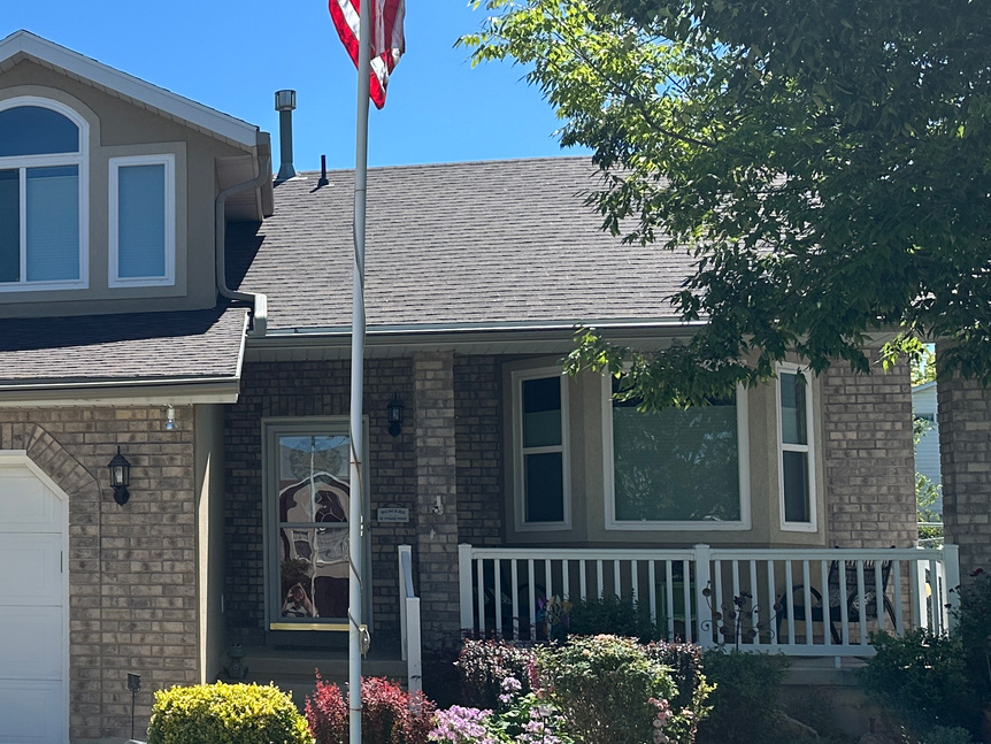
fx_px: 1632
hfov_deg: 30.7
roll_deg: -0.8
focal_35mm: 57
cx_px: -57
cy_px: 446
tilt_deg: +4.6
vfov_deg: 25.6
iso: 80
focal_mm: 6.86
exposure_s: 1/3861
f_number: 1.78
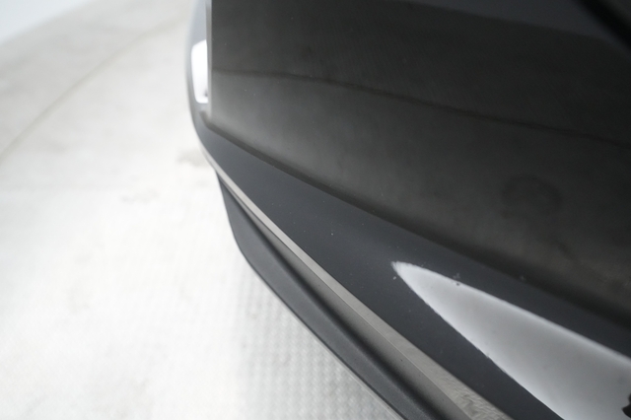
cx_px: 316
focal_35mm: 28
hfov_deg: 65.5
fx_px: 491
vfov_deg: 46.4
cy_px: 210
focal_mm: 28
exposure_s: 1/100
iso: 8000
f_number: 4.5
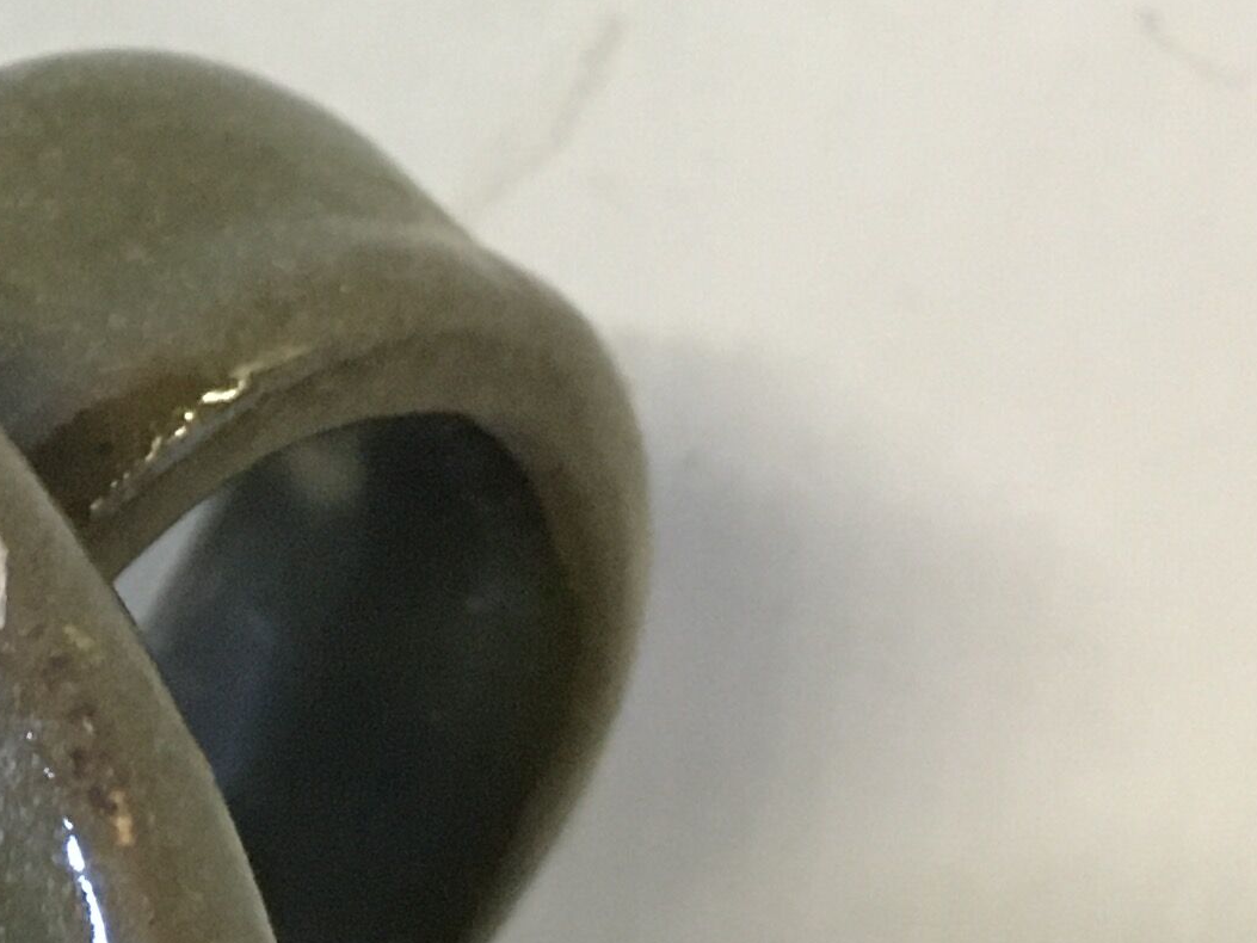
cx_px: -224
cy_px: 710
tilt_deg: -50.7
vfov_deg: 13.3
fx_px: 4031
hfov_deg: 17.0
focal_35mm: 111
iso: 500
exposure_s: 1/17
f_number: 2.2
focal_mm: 4.15
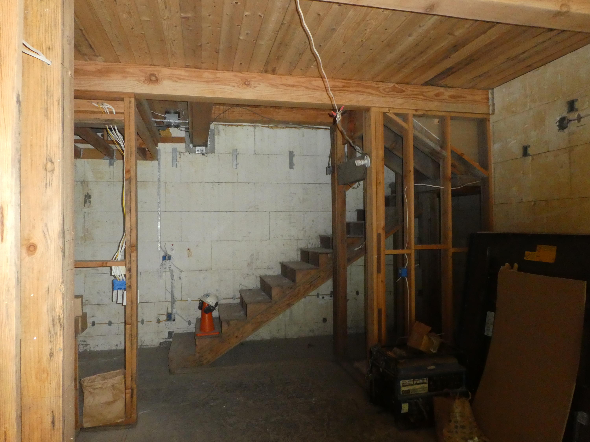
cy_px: 221
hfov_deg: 71.6
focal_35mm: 24
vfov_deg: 56.8
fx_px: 409
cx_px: 295
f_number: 3.3
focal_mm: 4.3
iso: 1000
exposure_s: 1/60
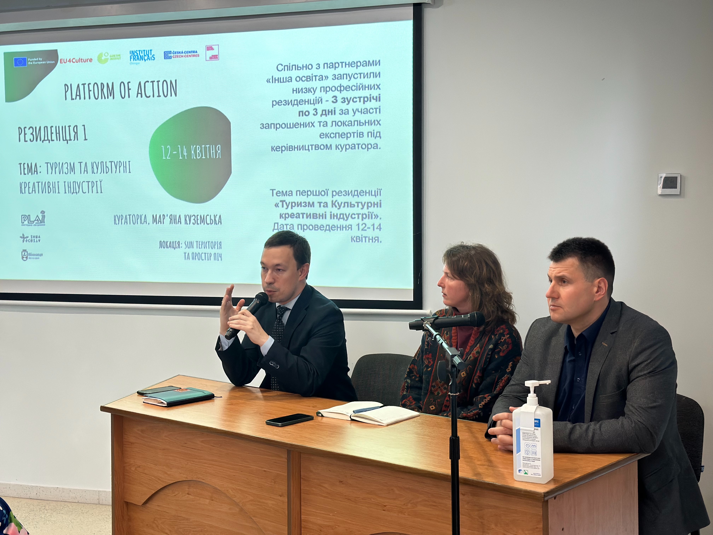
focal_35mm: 48
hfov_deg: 39.7
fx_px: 989
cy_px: 268
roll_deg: +0.3
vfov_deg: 30.3
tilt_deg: -3.1
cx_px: 356
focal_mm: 6.86
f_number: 1.78
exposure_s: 1/100
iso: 100
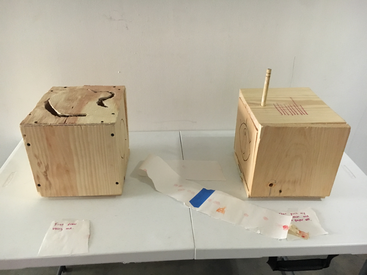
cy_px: 138
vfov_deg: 48.2
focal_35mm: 29
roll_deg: -1.0
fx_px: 307
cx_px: 184
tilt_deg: -31.2
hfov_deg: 61.7
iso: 250
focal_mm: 4.15
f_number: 2.2
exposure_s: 1/15
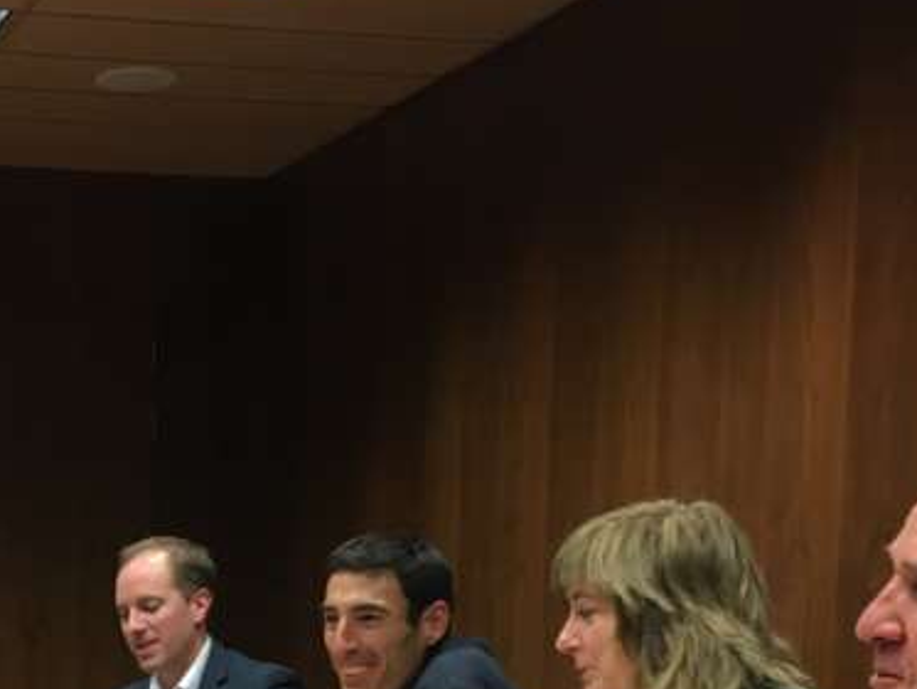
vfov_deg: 19.9
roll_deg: +0.5
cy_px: 799
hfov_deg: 26.3
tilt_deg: -5.7
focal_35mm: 70
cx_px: -2
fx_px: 1855
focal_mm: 4.15
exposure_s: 1/33
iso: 80
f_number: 2.2
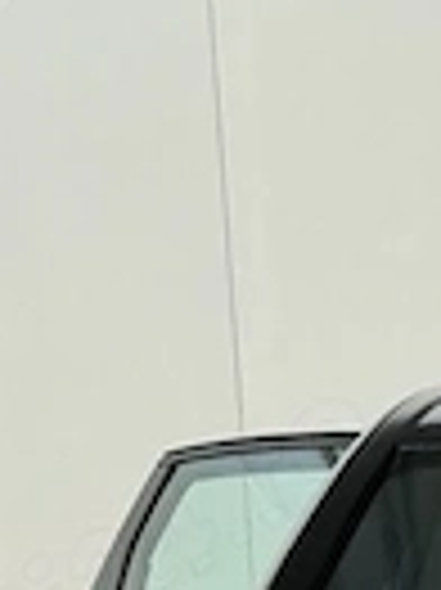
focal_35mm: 147
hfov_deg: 9.3
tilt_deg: -21.5
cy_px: 1423
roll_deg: -2.2
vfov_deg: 11.2
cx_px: 954
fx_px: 2501
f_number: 1.78
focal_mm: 6.76
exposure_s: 1/1770
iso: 80
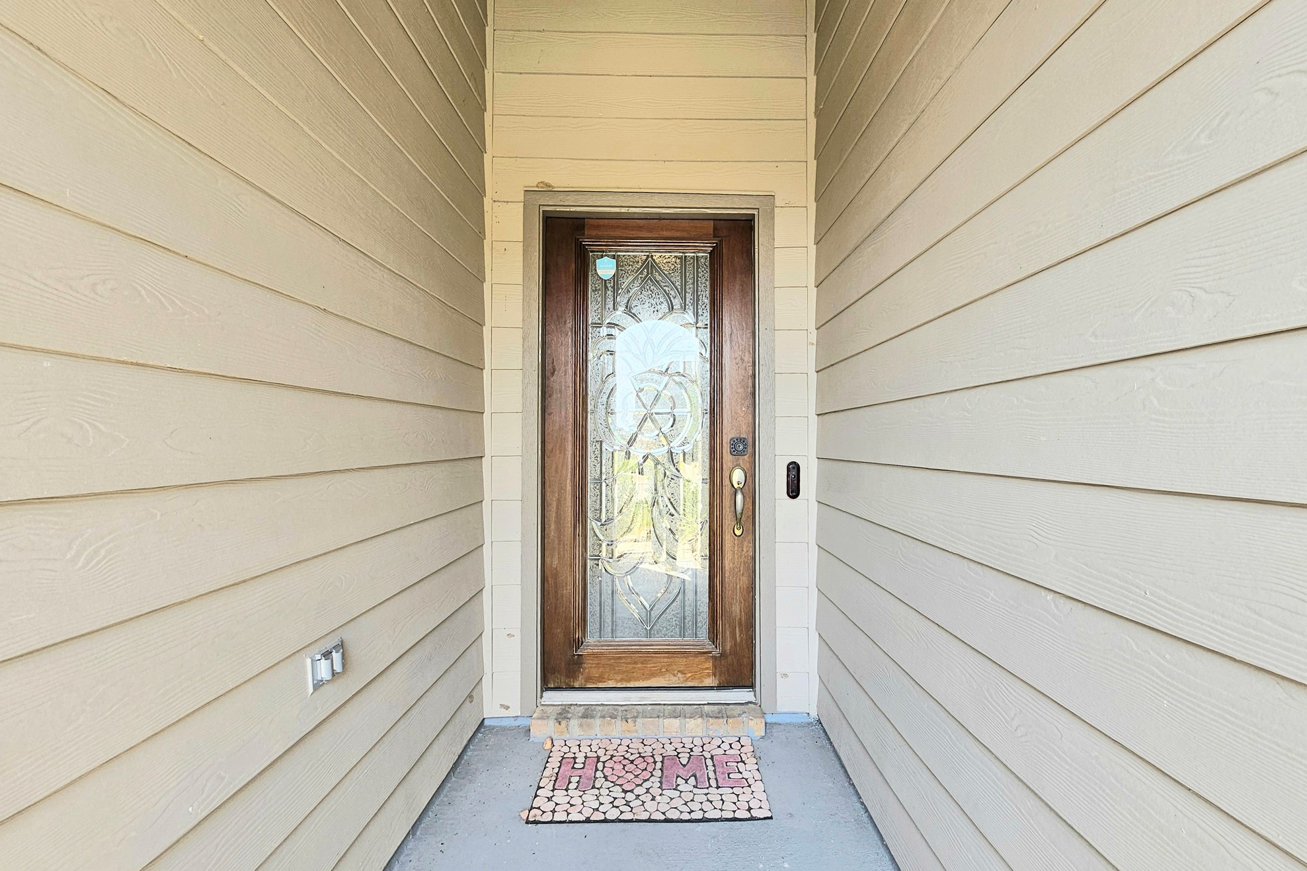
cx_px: 673
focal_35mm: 14
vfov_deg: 81.2
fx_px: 508
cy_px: 452
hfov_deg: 104.2
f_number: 2.2
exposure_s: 1/60.2
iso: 40
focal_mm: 1.74
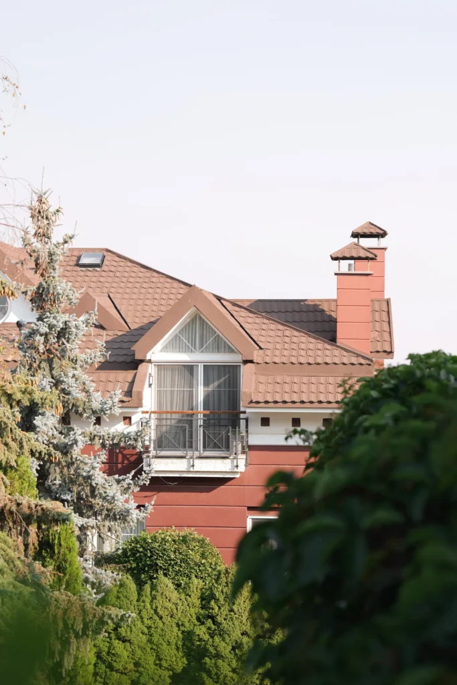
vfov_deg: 24.2
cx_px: 228
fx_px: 1599
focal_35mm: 84
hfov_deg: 16.3
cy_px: 342
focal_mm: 56
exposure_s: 1/512
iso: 125
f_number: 3.6
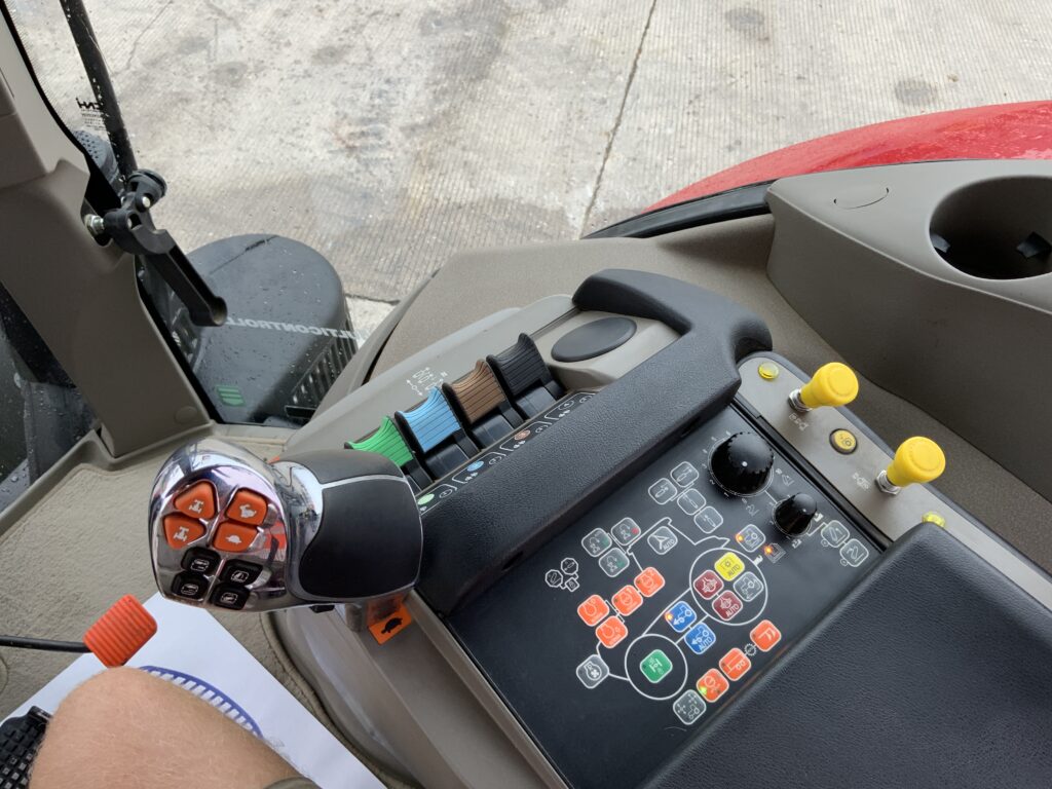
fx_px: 881
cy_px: 394
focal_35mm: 29
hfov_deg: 61.7
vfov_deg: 48.2
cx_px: 526
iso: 32
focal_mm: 3
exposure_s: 1/122
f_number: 1.8
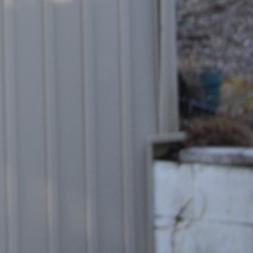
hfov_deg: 10.8
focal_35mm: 144
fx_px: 1190
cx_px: -288
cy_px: -37
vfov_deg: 11.9
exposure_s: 1/100
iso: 400
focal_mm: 25
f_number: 5
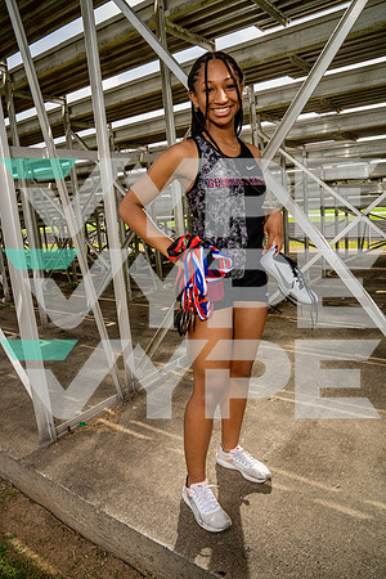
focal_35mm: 24
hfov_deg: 53.1
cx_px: 193
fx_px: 386
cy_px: 290
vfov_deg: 73.7
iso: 100
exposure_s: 1/125
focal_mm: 24
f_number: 8
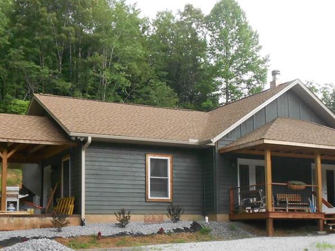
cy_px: 167
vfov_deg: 26.4
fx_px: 532
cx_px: 171
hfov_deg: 34.9
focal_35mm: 55
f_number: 3.6
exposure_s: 1/30
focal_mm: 5.8
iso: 250
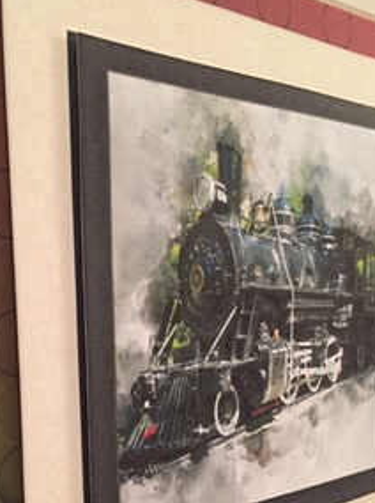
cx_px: 118
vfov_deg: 40.4
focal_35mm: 46
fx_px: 666
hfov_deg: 31.1
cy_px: 365
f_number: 2.2
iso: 320
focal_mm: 4.15
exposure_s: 1/17
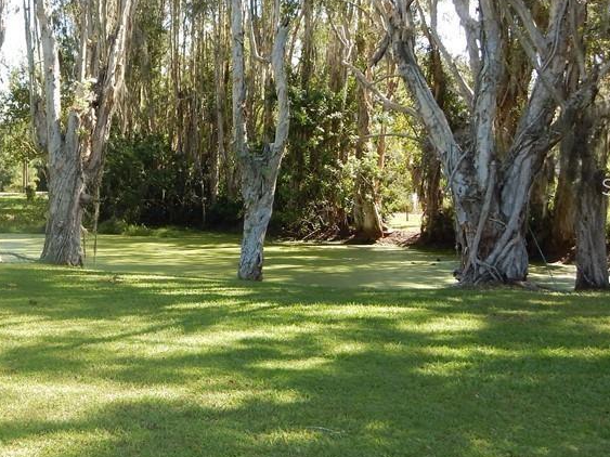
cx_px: 150
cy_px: 186
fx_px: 705
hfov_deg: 45.1
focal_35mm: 40
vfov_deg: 35.8
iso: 125
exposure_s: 1/320
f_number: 3
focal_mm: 4
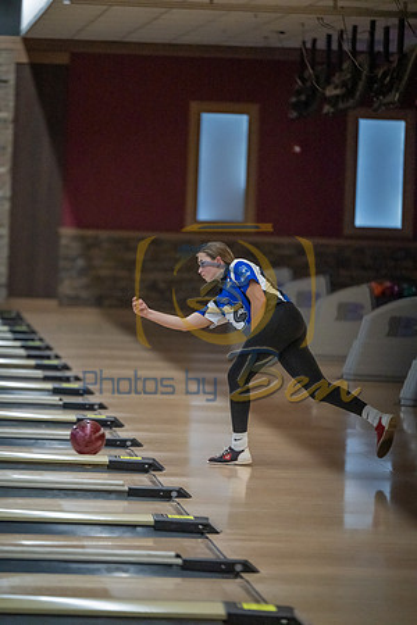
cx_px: 208
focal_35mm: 190
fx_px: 3301
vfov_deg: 10.8
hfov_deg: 7.2
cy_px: 312
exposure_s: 1/1000
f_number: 2.8
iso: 4000
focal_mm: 190
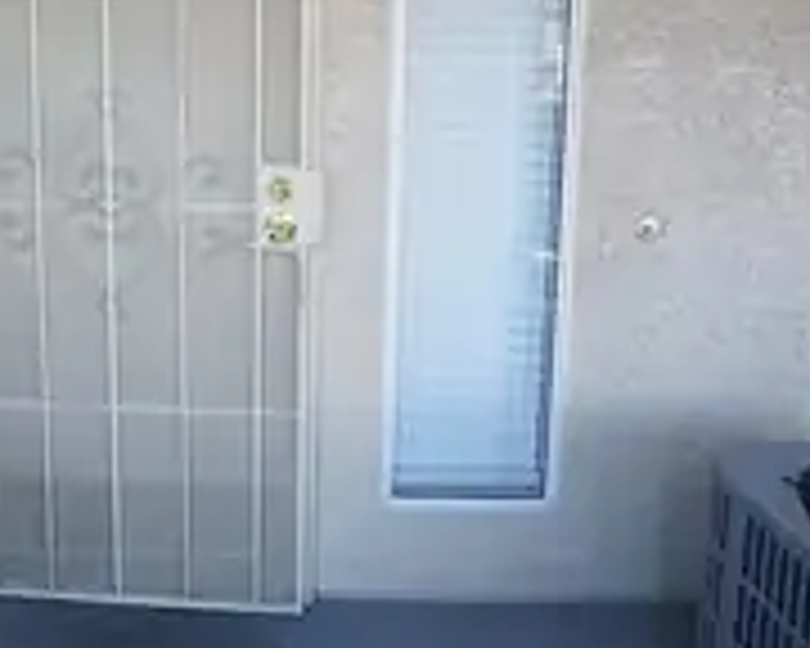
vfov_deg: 51.4
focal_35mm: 25
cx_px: 220
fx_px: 599
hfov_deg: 64.7
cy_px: 88
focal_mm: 12
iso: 800
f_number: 7.1
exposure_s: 1/125
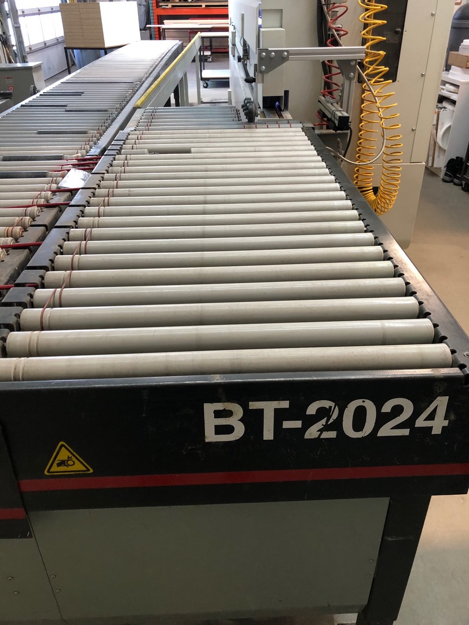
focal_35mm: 28
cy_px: 312
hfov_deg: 49.7
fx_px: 506
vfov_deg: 63.4
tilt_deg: -32.4
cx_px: 234
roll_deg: +1.0
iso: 50
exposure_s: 1/15
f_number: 1.8
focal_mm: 4
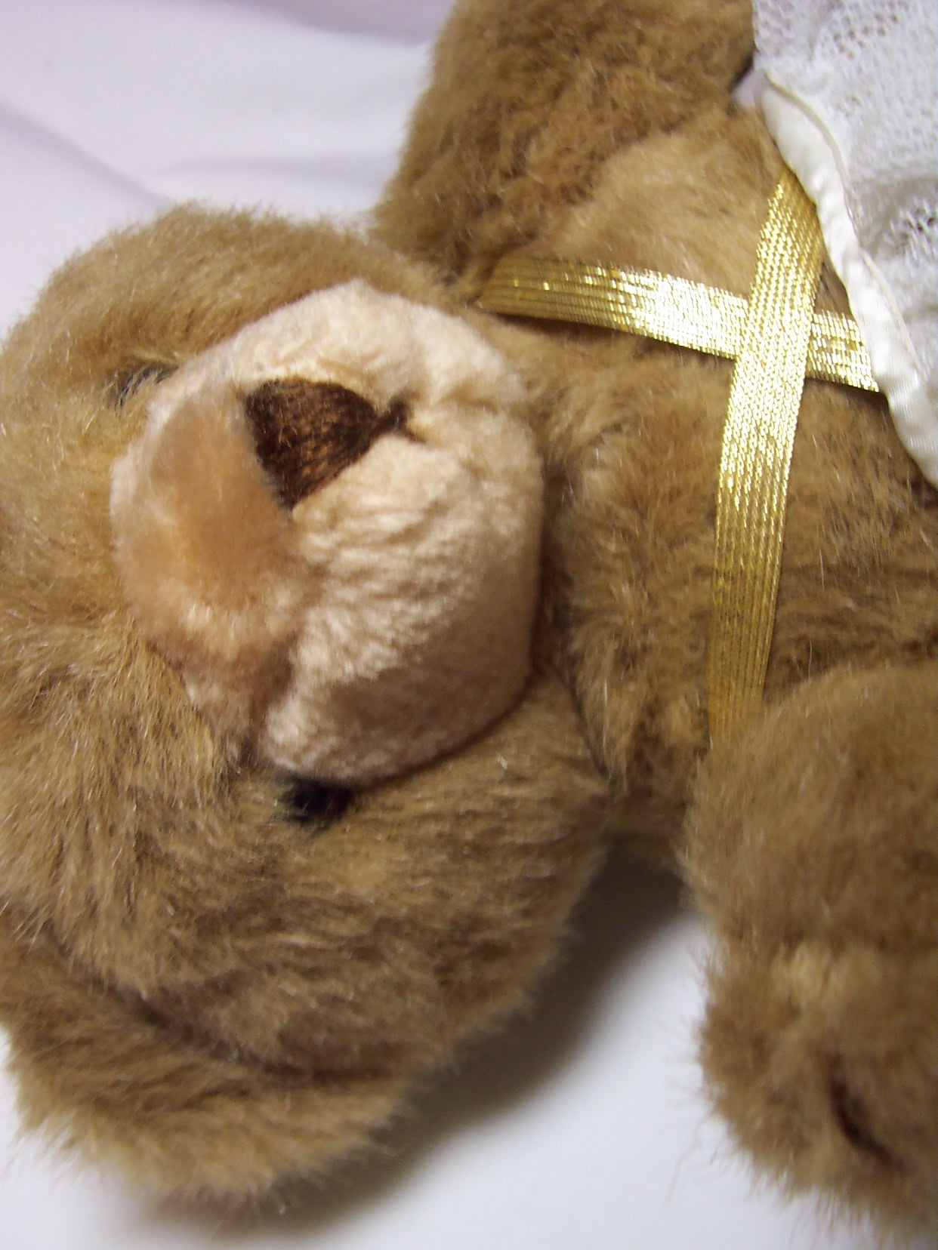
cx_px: 469
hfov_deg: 38.7
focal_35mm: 37
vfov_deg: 50.1
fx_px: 1337
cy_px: 625
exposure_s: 1/30
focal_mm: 5.6
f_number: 2.8
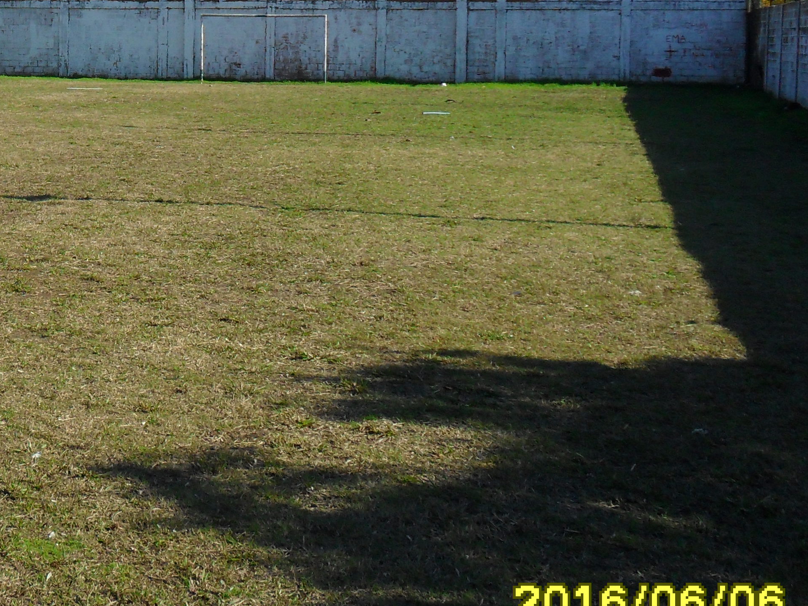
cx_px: 5
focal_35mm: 67
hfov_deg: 27.4
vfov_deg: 21.6
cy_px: 89
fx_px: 1564
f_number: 3.7
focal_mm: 5.7
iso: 100
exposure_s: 1/750
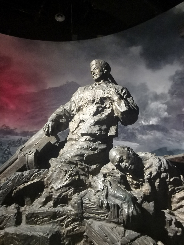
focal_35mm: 22
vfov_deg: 76.4
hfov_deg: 61.1
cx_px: 92
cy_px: 122
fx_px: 156
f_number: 2.2
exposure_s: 1/25
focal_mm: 2.26
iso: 1000
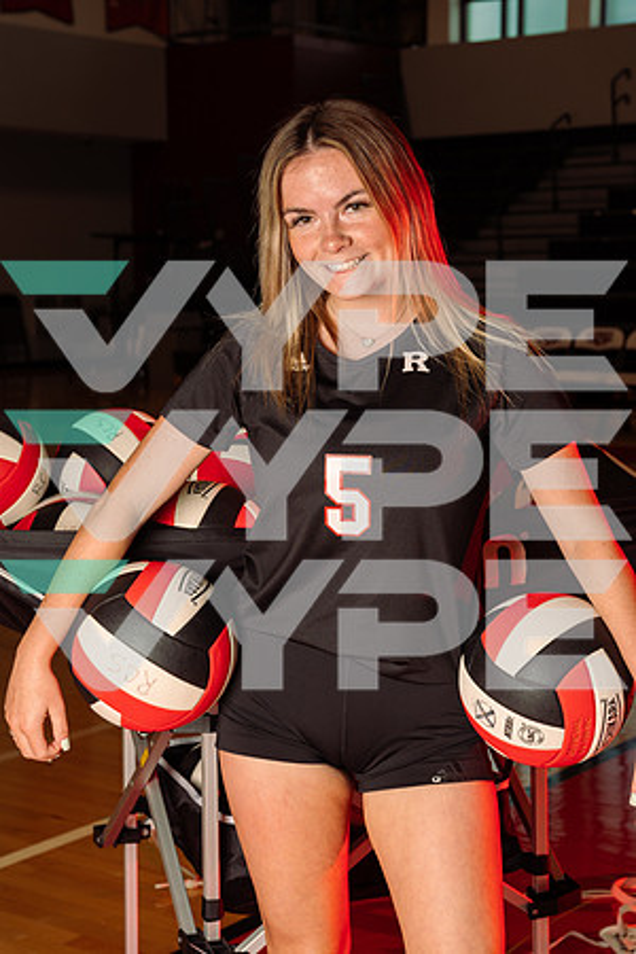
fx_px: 1855
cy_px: 477
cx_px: 318
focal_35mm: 70
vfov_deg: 28.8
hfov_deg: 19.5
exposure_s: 1/250
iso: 160
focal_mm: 70
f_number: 8
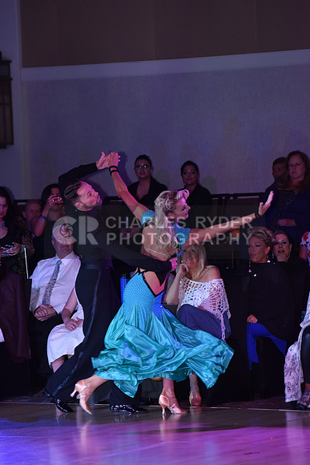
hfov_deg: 6.9
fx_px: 2582
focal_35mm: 200
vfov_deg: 10.3
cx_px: 155
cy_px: 232
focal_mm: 200
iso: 1600
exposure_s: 1/250
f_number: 4
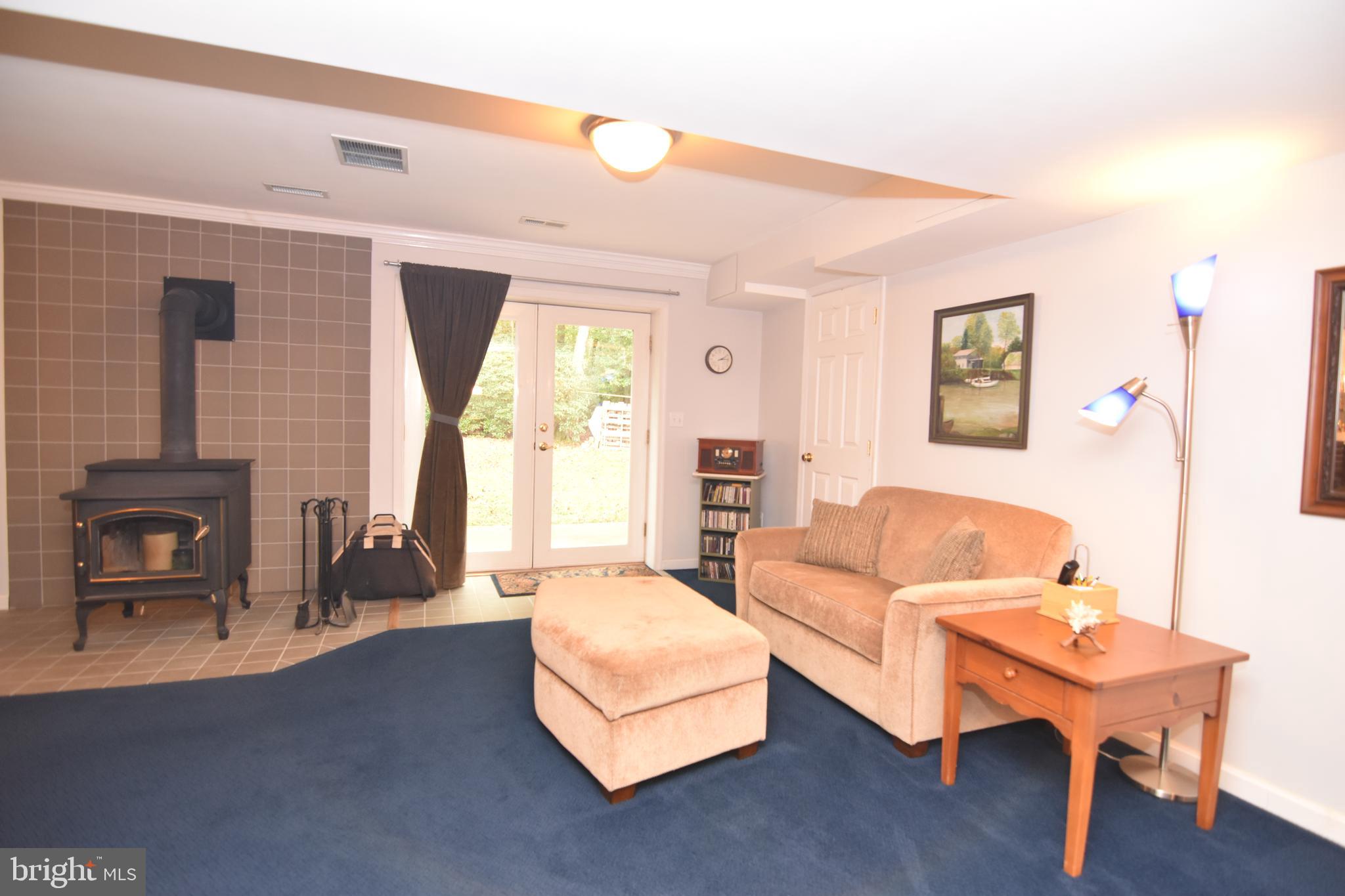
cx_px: 672
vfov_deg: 72.0
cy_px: 448
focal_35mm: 16
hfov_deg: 95.0
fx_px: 616
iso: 800
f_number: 3.2
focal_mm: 11
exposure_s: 1/60
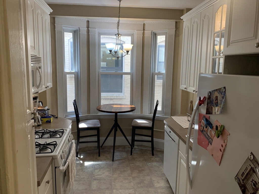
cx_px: 130
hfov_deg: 67.3
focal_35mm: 26
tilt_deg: -7.6
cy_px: 97
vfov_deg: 53.1
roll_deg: -1.7
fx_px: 195
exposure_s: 1/60
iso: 64
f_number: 1.8
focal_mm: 4.25
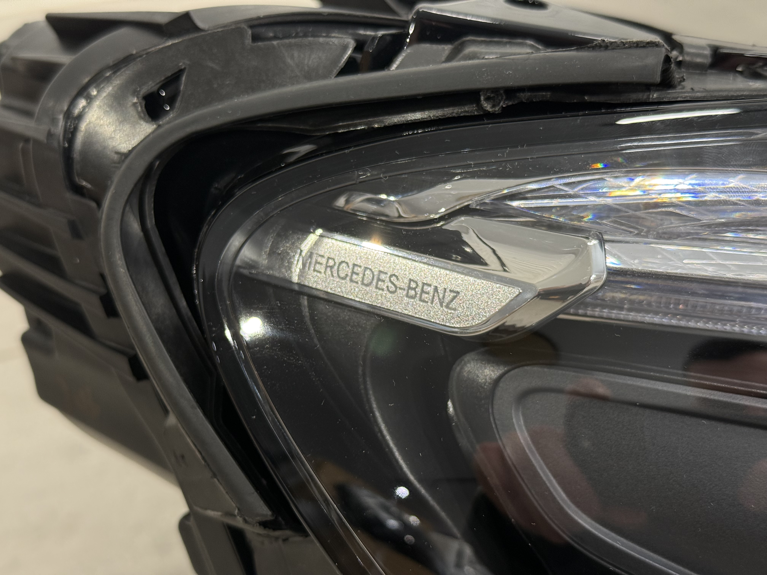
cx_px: 384
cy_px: 288
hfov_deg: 39.7
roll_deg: +3.8
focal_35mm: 48
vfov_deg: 30.3
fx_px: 1064
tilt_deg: -35.8
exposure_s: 1/100
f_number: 1.78
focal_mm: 6.76
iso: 80
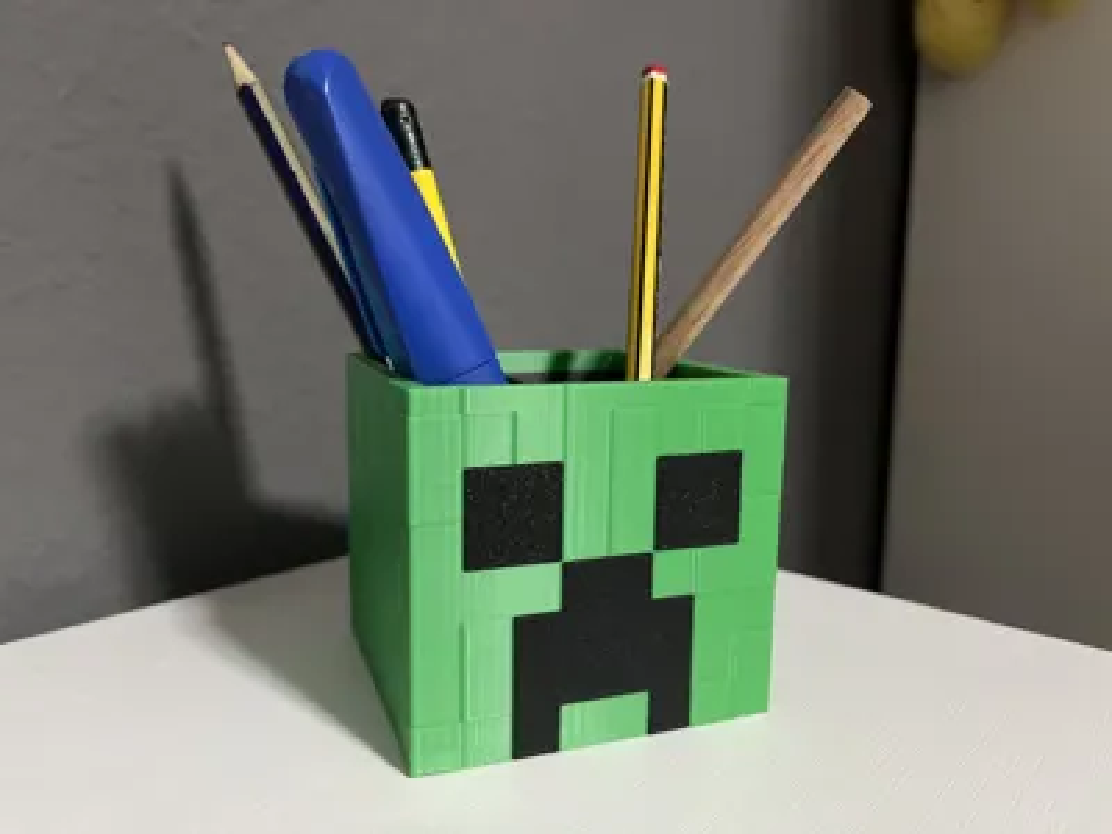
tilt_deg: -9.3
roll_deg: -0.8
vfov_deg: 53.1
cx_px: 556
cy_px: 417
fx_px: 835
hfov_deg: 67.3
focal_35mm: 26
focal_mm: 5.1
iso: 640
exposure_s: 1/31
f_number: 1.6
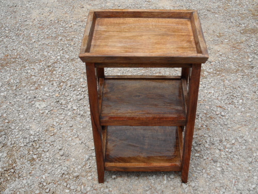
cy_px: 97
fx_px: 373
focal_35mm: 50
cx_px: 129
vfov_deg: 29.1
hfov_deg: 38.2
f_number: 3.8
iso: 80
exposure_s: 1/350
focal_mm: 8.2
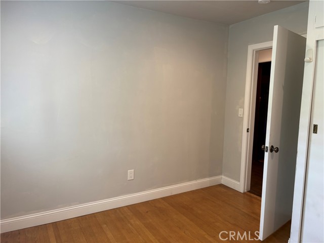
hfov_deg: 67.3
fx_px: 243
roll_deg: -1.2
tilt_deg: -5.6
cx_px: 162
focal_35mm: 26
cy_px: 122
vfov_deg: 53.1
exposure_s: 1/60
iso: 64
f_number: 1.6
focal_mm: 5.96
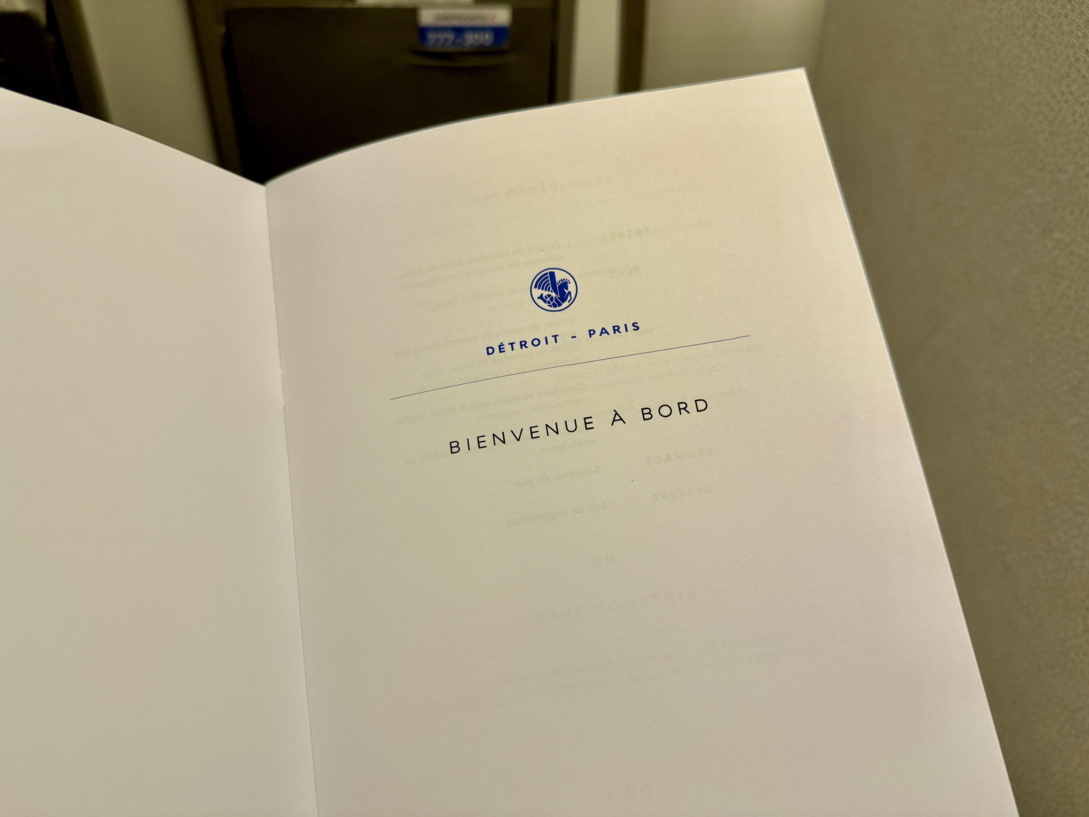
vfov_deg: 56.8
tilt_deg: -37.2
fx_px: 755
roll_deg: -2.8
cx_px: 544
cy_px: 408
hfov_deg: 71.6
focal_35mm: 24
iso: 200
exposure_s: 1/104
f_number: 1.78
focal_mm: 6.86
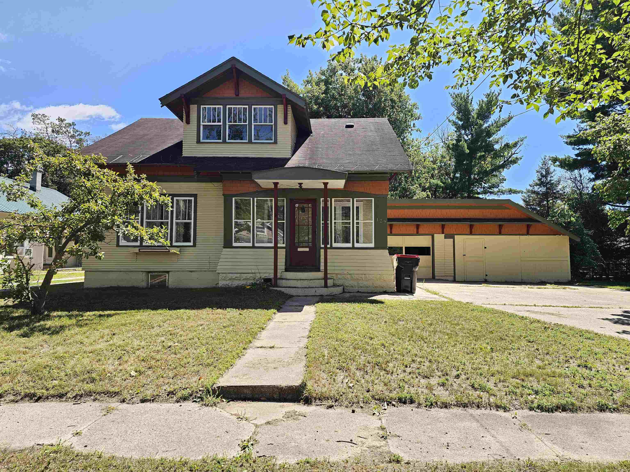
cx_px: 315
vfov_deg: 58.9
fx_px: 419
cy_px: 236
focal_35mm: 23
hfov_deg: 73.9
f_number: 1.7
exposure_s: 1/218
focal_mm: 6.3
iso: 10
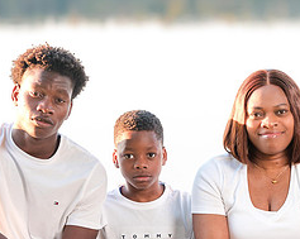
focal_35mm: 264
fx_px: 2341
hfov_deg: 7.3
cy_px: 172
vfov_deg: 5.8
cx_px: 254
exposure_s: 1/200
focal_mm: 85
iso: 160
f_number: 2.5
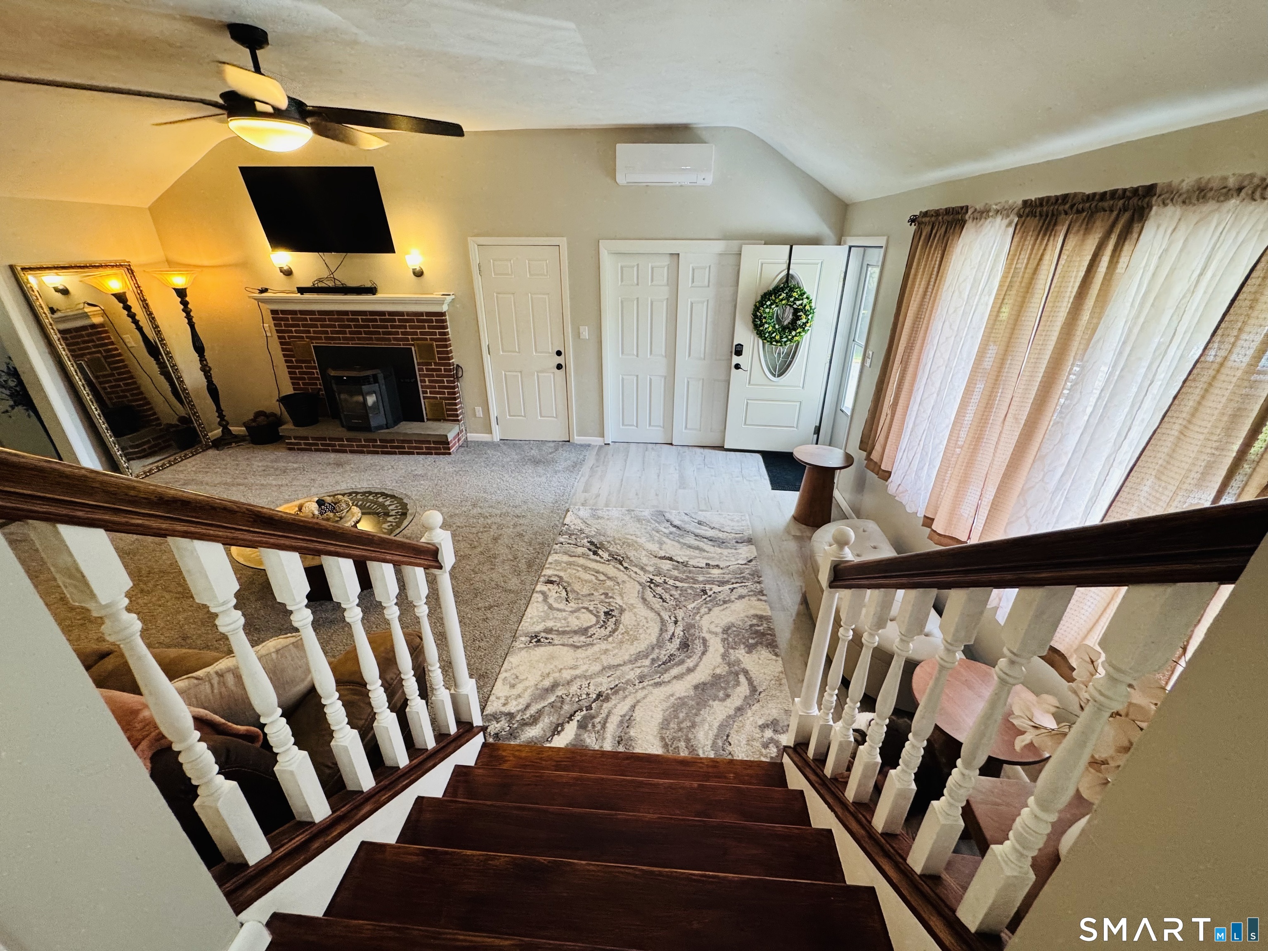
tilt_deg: -24.8
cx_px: 634
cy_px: 476
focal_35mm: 14
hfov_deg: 102.1
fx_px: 513
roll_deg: -0.3
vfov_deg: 85.7
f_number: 2.2
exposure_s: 1/60
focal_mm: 2.22
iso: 200
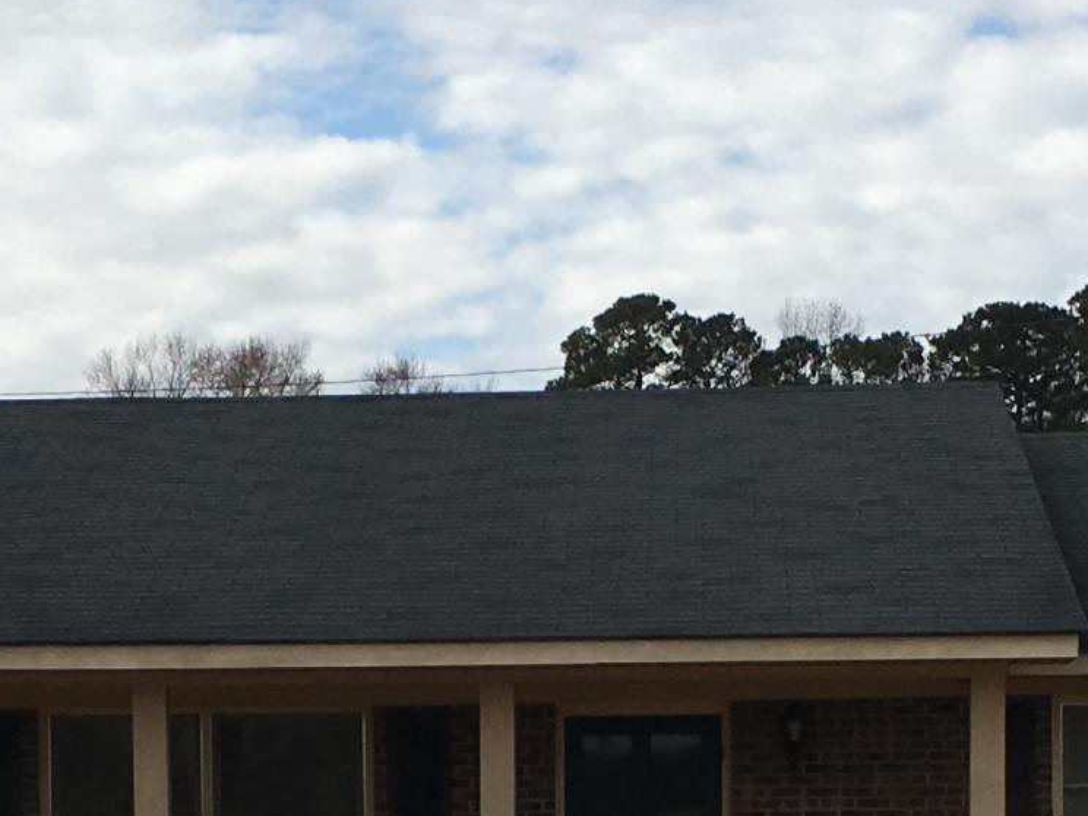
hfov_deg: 16.8
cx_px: 404
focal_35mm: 117
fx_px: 3677
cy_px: 948
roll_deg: -0.5
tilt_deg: -1.3
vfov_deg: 12.4
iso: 25
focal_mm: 4.15
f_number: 2.2
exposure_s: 1/2079
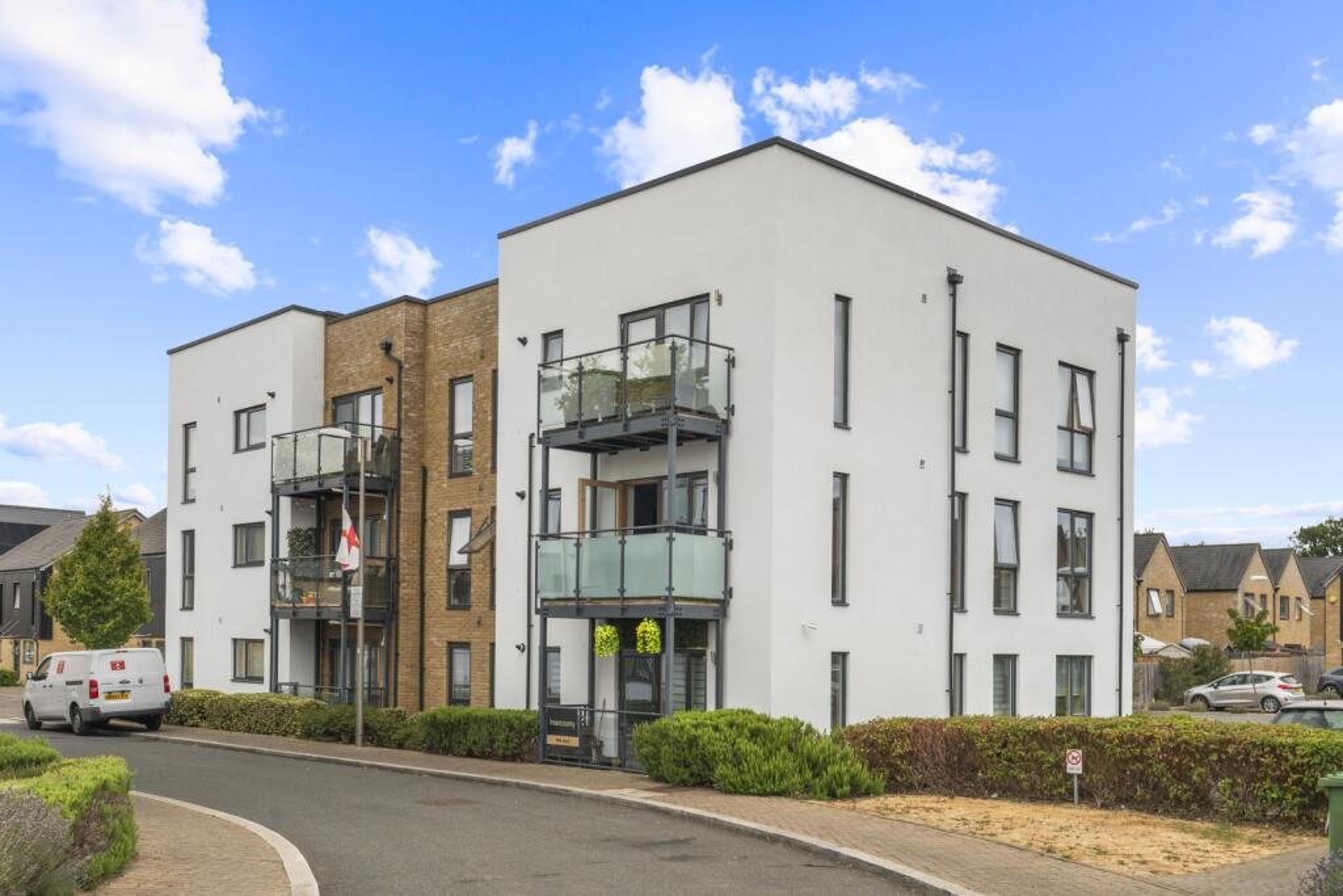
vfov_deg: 39.4
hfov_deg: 56.5
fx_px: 1250
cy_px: 448
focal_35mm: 34
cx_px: 672
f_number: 8
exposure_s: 1/125
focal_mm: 33.5
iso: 320
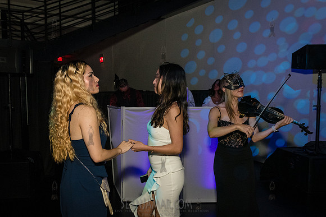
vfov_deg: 41.2
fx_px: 289
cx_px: 129
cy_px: 117
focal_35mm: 32
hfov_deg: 58.3
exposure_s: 1/200
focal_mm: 24
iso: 5000
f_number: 5
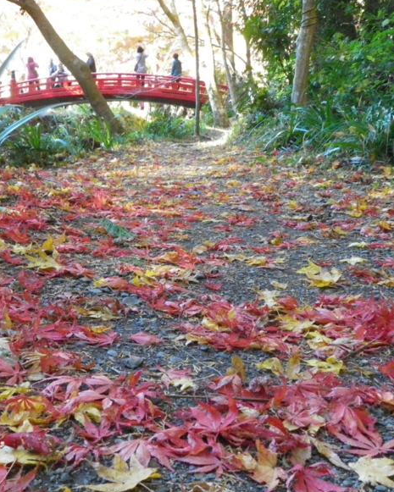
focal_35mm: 47
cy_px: 246
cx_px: 161
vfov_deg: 39.5
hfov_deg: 32.0
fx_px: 685
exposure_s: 1/60
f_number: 3.8
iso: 640
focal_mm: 6.2
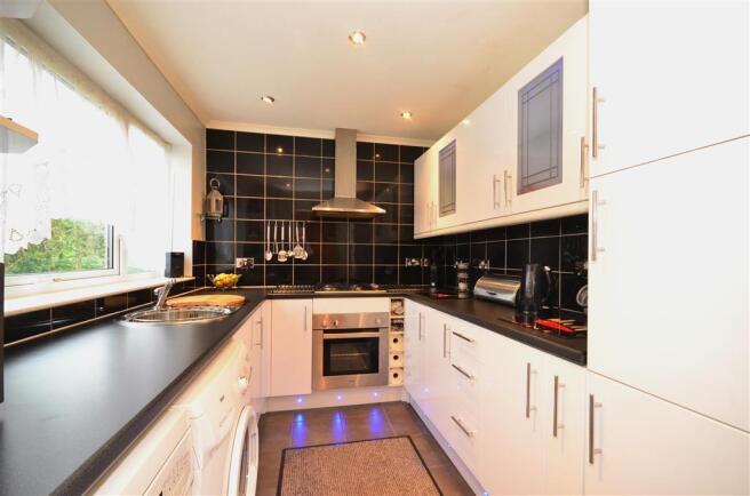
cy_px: 248
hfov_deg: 100.5
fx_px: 312
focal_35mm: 15
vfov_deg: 77.0
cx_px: 375
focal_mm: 10
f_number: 8
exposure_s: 1/10
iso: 640
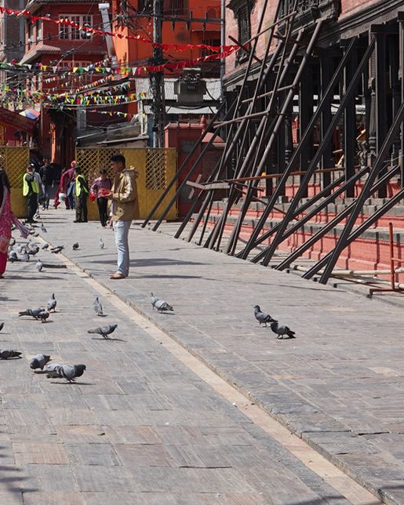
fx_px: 1046
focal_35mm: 70
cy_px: 105
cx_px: 13
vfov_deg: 26.7
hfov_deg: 21.2
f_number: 14
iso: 100
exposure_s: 1/100
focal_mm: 24
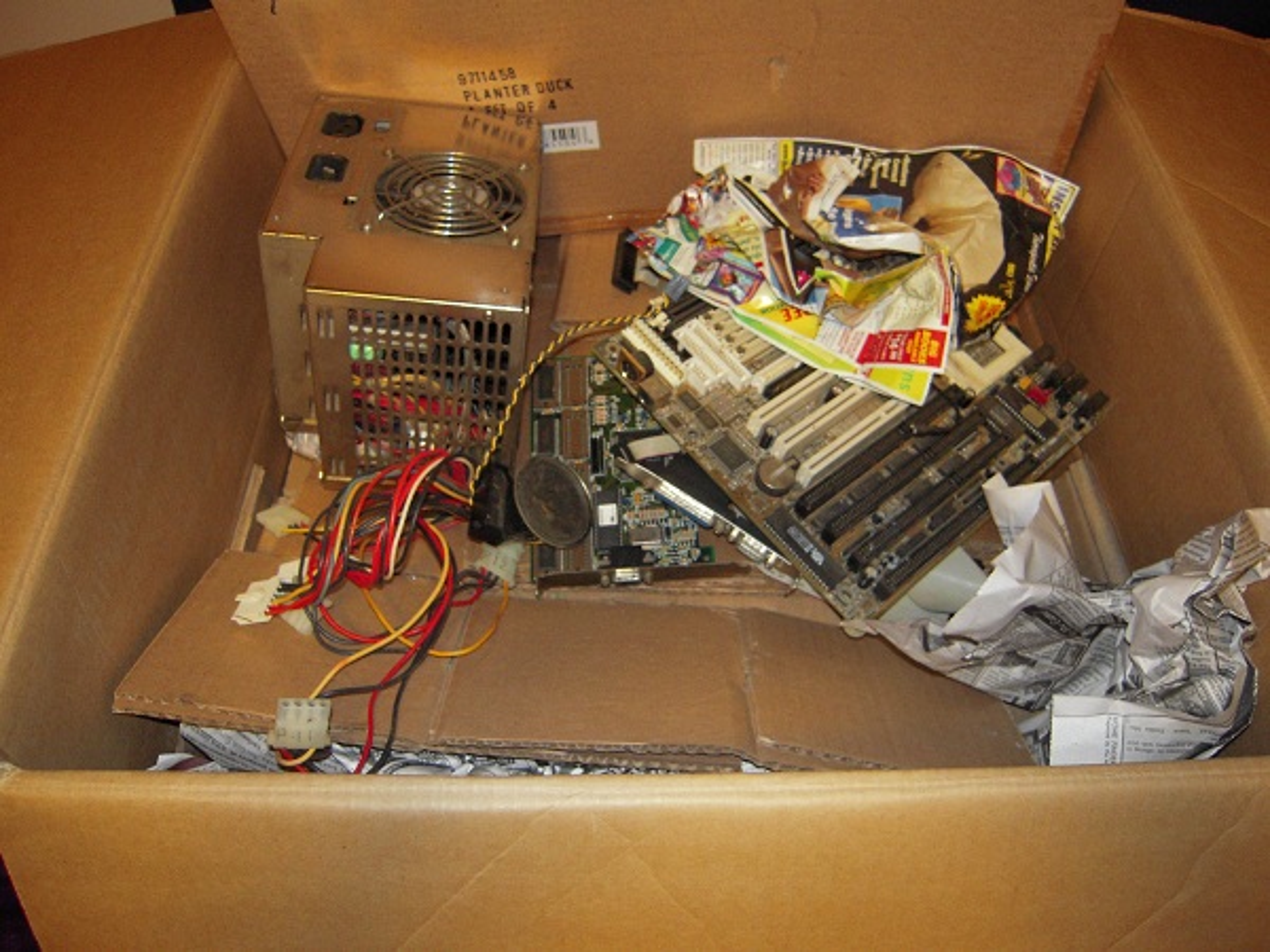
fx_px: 1027
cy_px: 476
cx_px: 635
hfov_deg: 63.4
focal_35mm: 28
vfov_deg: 49.7
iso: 400
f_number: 2.7
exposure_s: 1/25
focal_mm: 5
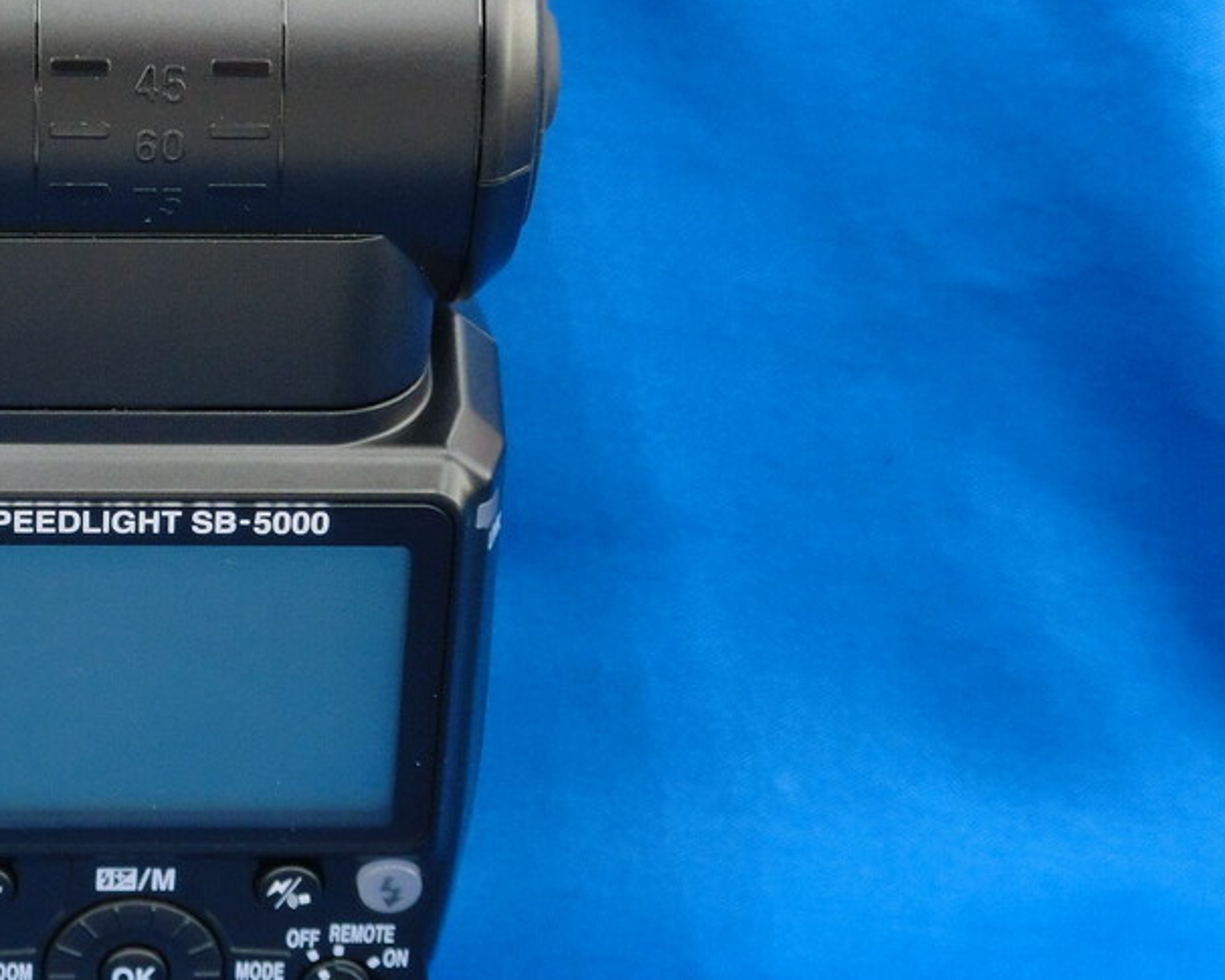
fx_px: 3082
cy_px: 414
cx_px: 123
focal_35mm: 85
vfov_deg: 18.1
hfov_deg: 22.0
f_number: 3.4
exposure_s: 1/60
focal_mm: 7.9
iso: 400
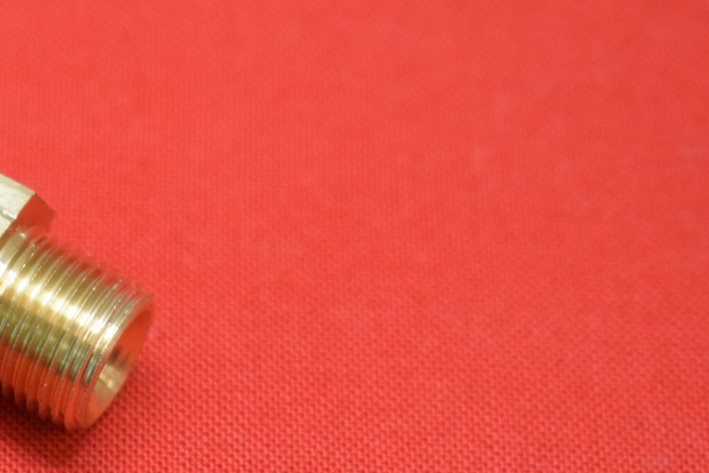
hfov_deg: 11.2
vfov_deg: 7.6
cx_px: -37
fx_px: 3568
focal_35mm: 181
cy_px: 376
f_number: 5.6
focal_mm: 55
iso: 2000
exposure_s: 1/100
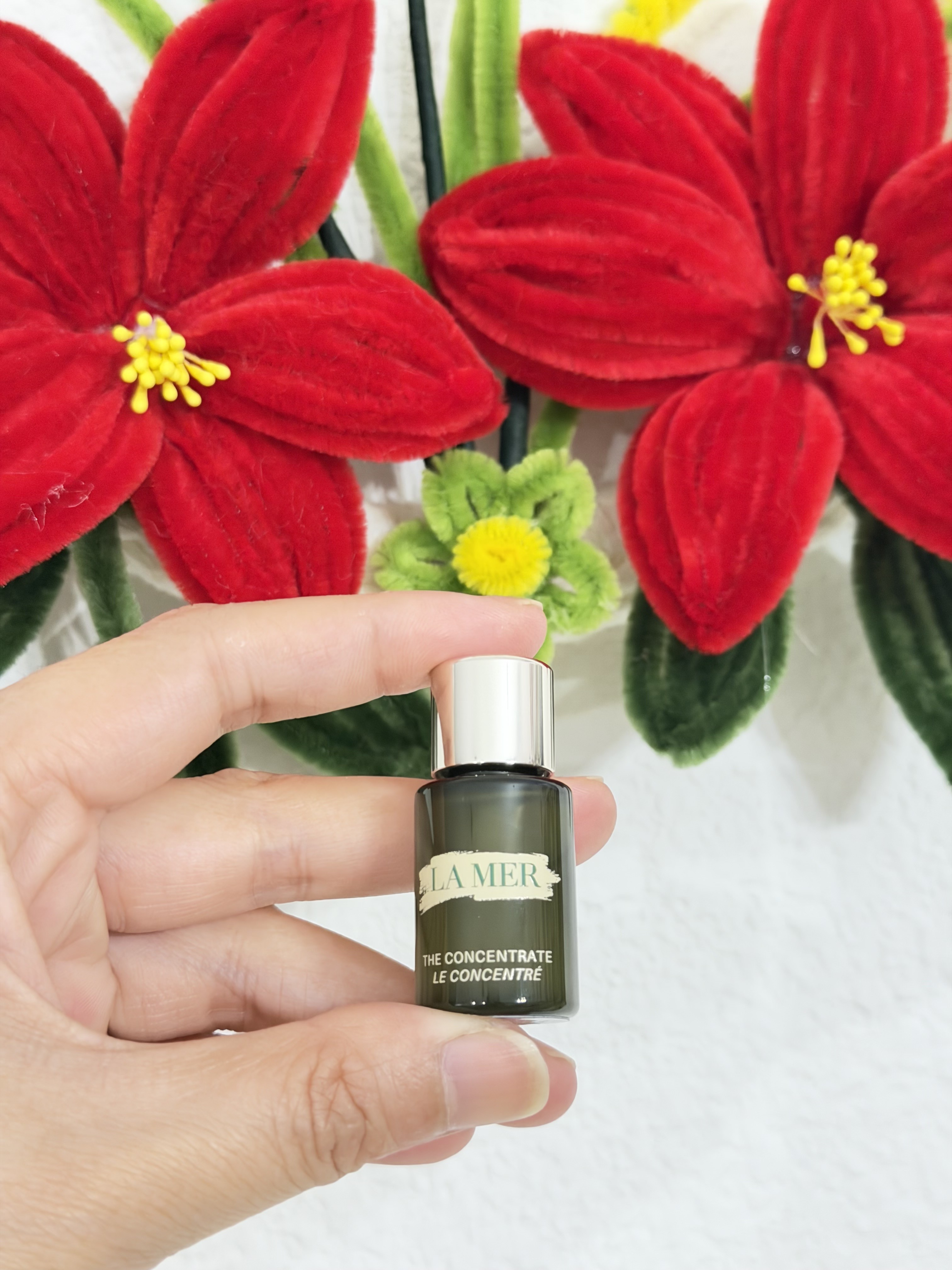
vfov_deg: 39.7
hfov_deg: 30.3
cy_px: 635
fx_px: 1760
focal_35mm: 48
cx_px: 476
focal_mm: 6.76
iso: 640
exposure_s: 1/24
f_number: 1.78
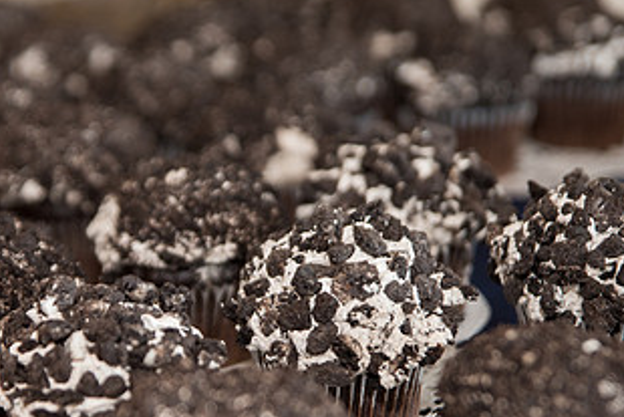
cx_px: 173
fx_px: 2272
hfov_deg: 15.6
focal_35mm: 131
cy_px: 327
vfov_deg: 10.5
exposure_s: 1/100
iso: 400
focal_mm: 70
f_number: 2.8
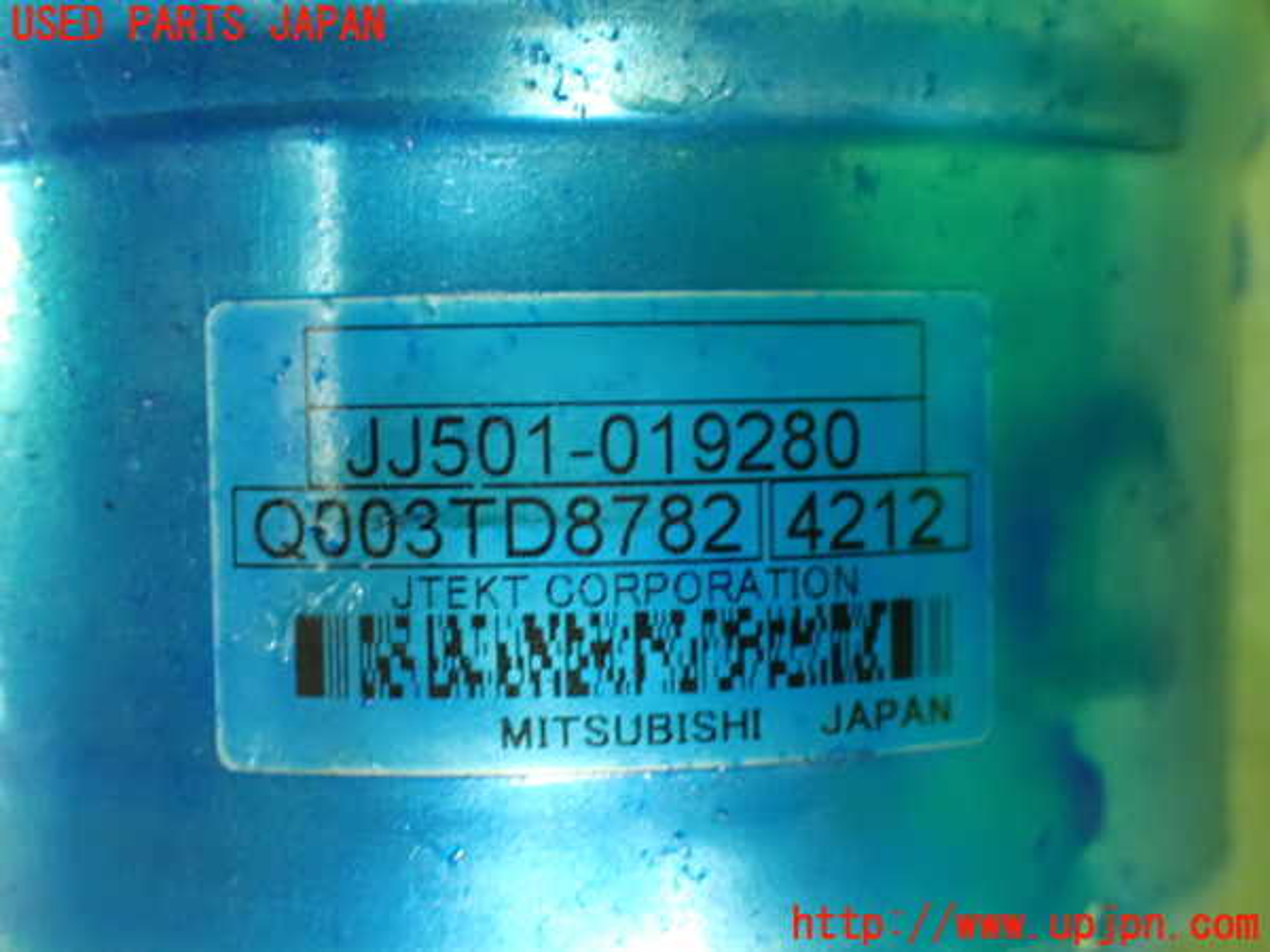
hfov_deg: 38.2
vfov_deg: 29.1
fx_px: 1834
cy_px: 476
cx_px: 635
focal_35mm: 50
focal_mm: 9.01
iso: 1600
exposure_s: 1/30
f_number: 3.2
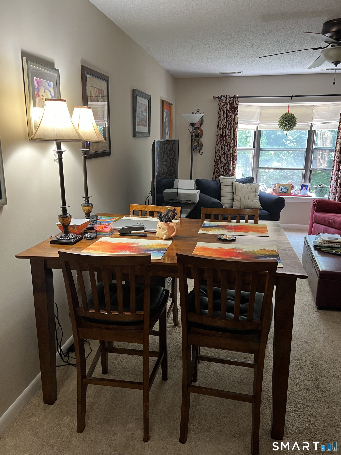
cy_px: 228
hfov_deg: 53.1
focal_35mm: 26
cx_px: 170
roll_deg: +1.4
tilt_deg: -15.0
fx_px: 341
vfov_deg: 67.3
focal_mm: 5.7
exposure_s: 1/60
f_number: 1.5
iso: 100
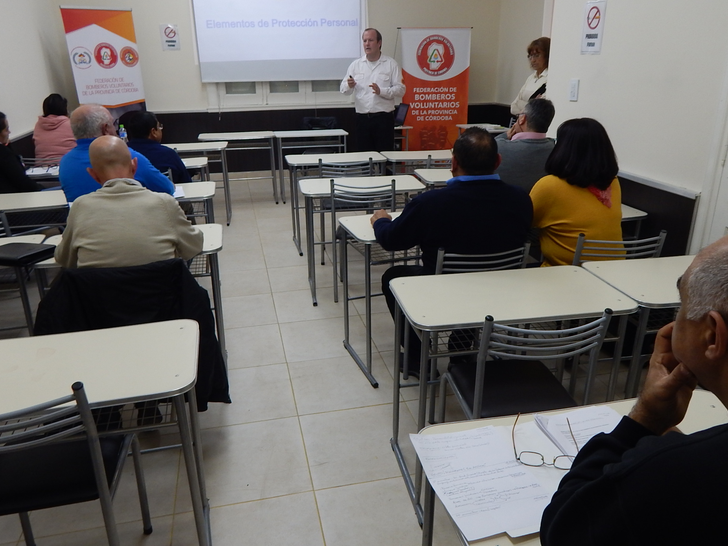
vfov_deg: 51.3
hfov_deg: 65.3
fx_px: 568
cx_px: 372
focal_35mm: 27
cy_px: 280
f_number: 3
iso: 125
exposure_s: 1/40
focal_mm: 4
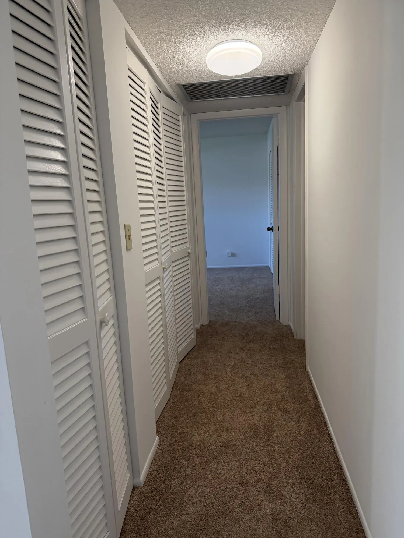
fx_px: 373
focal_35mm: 24
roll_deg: +3.1
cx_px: 202
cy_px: 269
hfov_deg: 56.8
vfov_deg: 71.6
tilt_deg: -9.7
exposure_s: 1/179
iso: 200
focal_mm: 6.76
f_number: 1.78
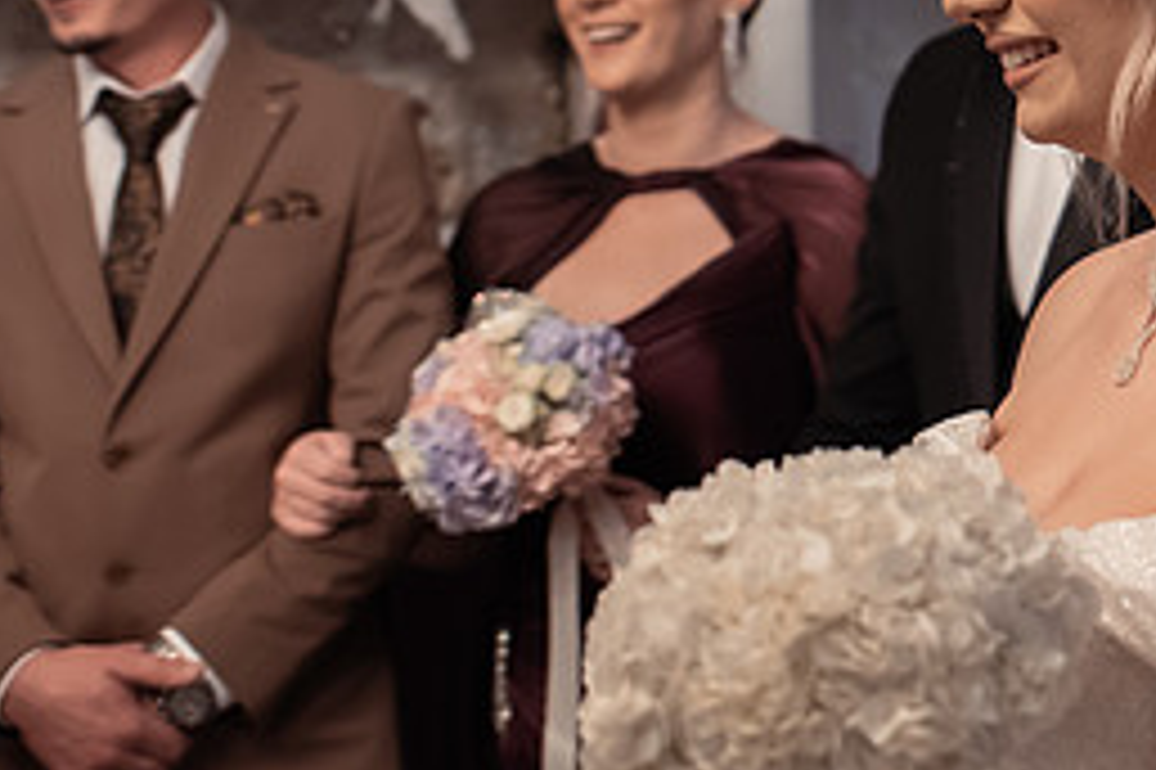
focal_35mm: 95
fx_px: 3048
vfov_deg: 14.3
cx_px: 1042
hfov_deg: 21.0
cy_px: 137
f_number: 2.5
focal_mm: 35
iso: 1600
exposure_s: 1/250
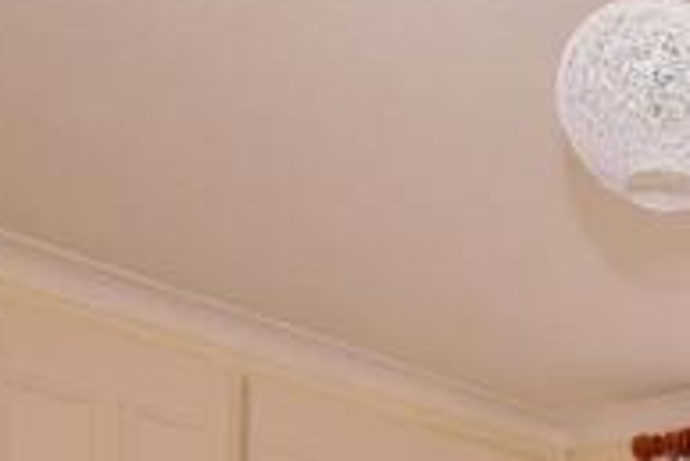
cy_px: 727
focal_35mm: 51
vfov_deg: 21.4
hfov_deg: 30.7
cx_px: 890
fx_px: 978
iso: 400
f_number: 7.1
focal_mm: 10
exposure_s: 1/25
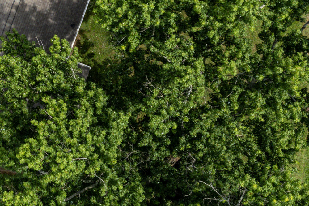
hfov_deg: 28.5
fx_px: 566
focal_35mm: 66
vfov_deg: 20.5
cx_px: -6
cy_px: 62
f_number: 2.8
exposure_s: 1/2000
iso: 100
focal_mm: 8.38
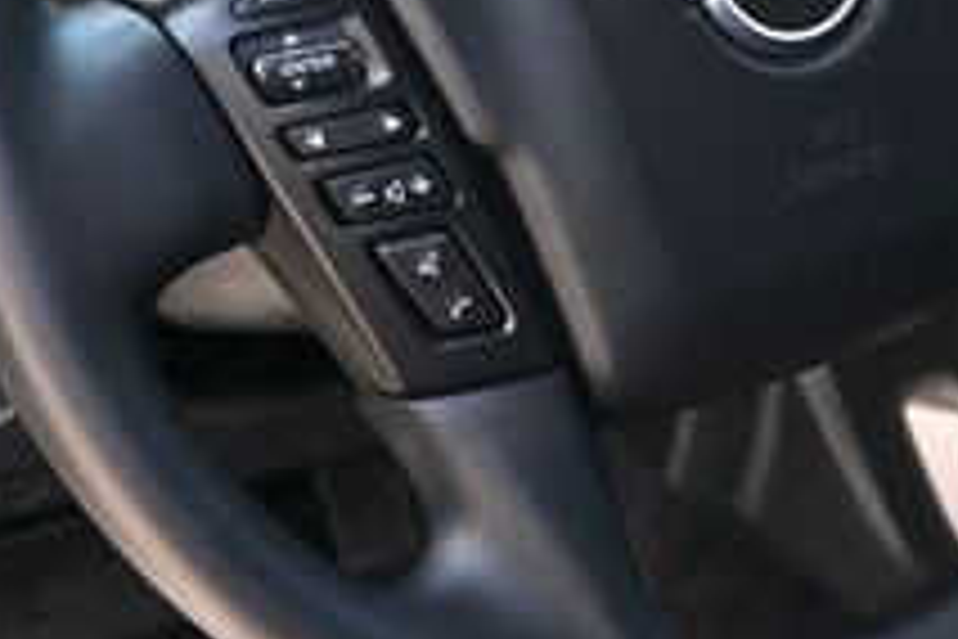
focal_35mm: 92
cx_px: 625
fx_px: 2455
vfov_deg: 14.6
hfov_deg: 22.0
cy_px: -14
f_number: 3.8
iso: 400
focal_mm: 20.5
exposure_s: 1/160
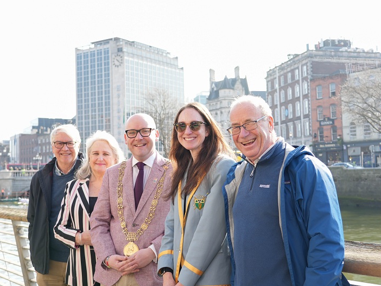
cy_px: 142
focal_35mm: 46
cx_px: 185
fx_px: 506
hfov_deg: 41.2
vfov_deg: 31.5
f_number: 4
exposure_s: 1/160
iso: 100
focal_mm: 28
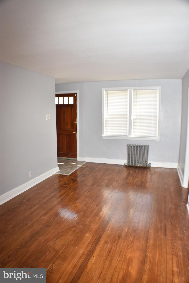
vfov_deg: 57.2
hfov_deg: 40.0
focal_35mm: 33
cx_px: 94
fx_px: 260
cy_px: 142
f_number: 4
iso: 220
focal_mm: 22
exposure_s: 1/60
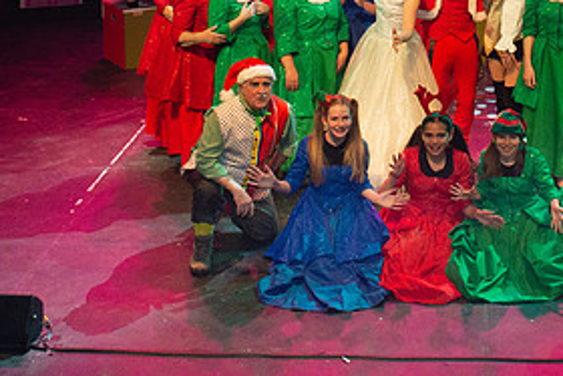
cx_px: 478
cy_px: -105
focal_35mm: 76
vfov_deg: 17.0
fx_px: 1189
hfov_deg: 26.0
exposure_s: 1/60
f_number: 7.1
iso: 1250
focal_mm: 24
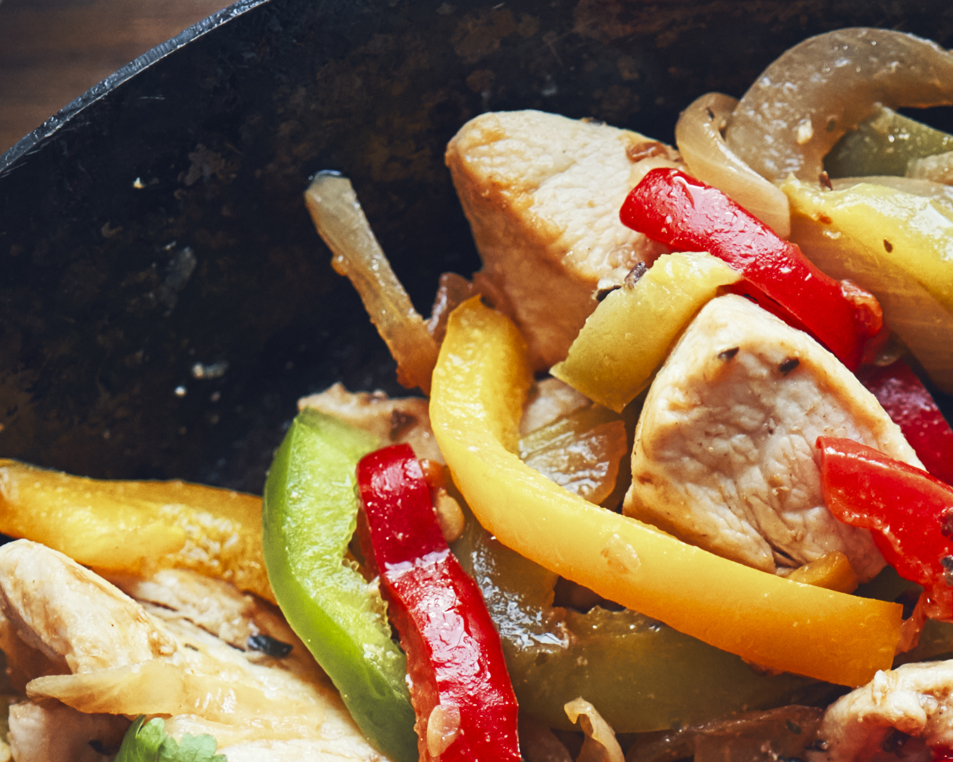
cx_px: 975
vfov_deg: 7.4
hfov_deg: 9.3
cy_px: 1151
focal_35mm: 206
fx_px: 5809
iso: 800
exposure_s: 1/250
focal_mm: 50
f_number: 2.8
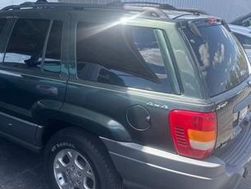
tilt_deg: -10.3
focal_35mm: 40
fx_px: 290
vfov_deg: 35.9
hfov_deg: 45.4
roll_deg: -2.4
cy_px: 74
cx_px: 68
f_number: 1.78
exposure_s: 1/1250
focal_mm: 6.76
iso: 100
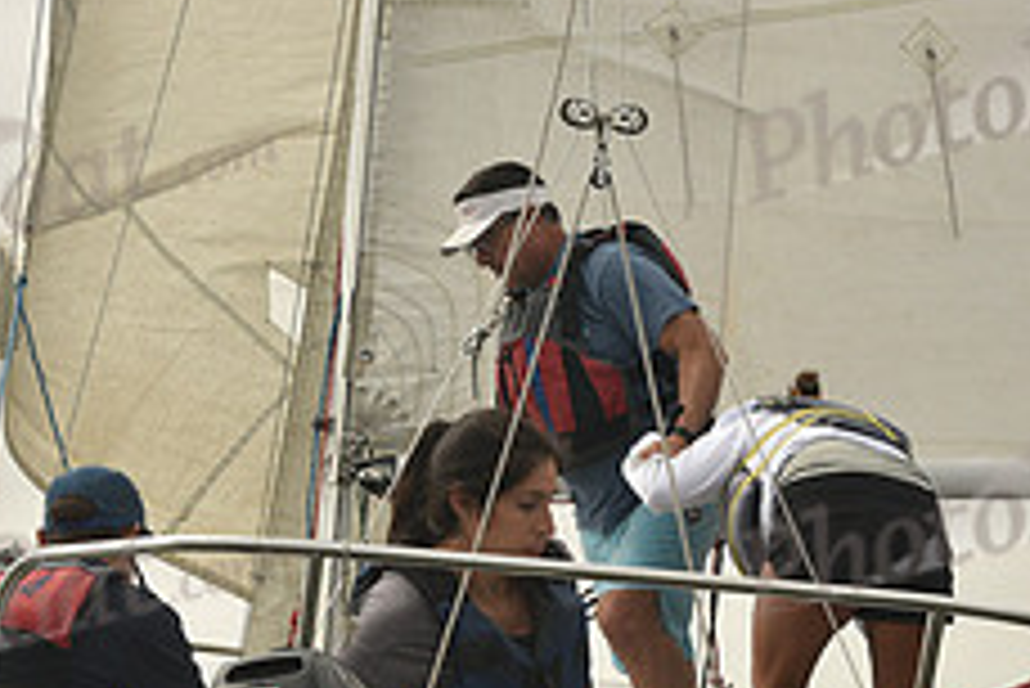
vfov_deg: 7.7
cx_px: 513
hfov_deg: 11.6
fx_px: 5067
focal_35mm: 177
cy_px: 798
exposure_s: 1/800
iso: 400
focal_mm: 70
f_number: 13
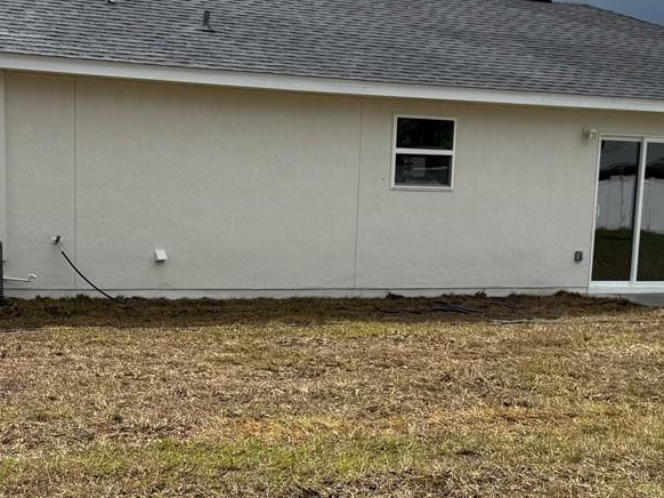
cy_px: 378
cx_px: 278
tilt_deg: -7.6
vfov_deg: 22.0
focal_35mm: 66
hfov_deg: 29.4
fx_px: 1265
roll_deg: -1.3
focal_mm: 6.76
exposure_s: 1/6173
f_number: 1.78
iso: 80
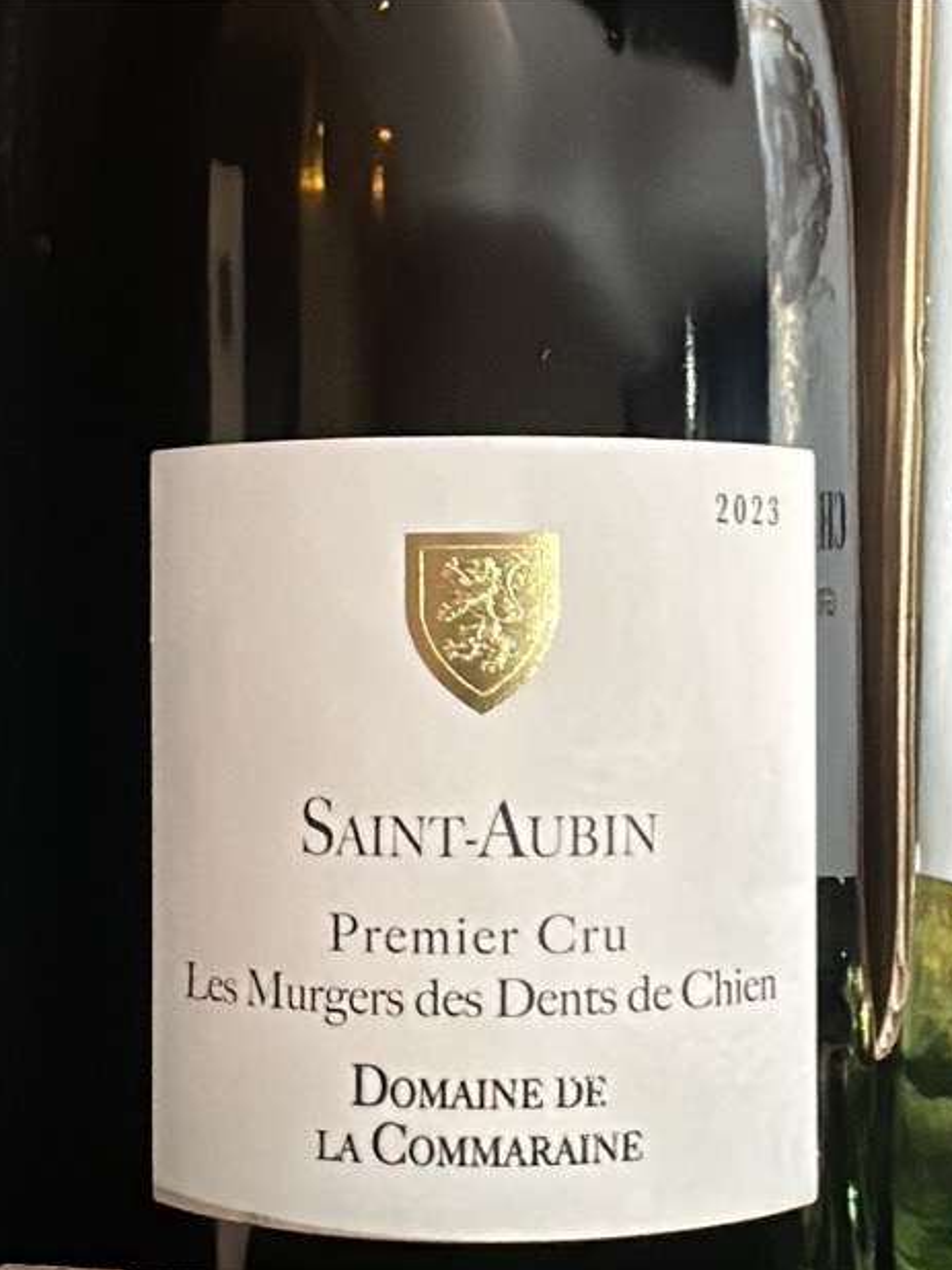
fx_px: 1064
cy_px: 651
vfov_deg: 61.7
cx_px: 485
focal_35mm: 29
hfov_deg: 48.2
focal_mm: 2.22
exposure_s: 1/50
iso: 400
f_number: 2.2
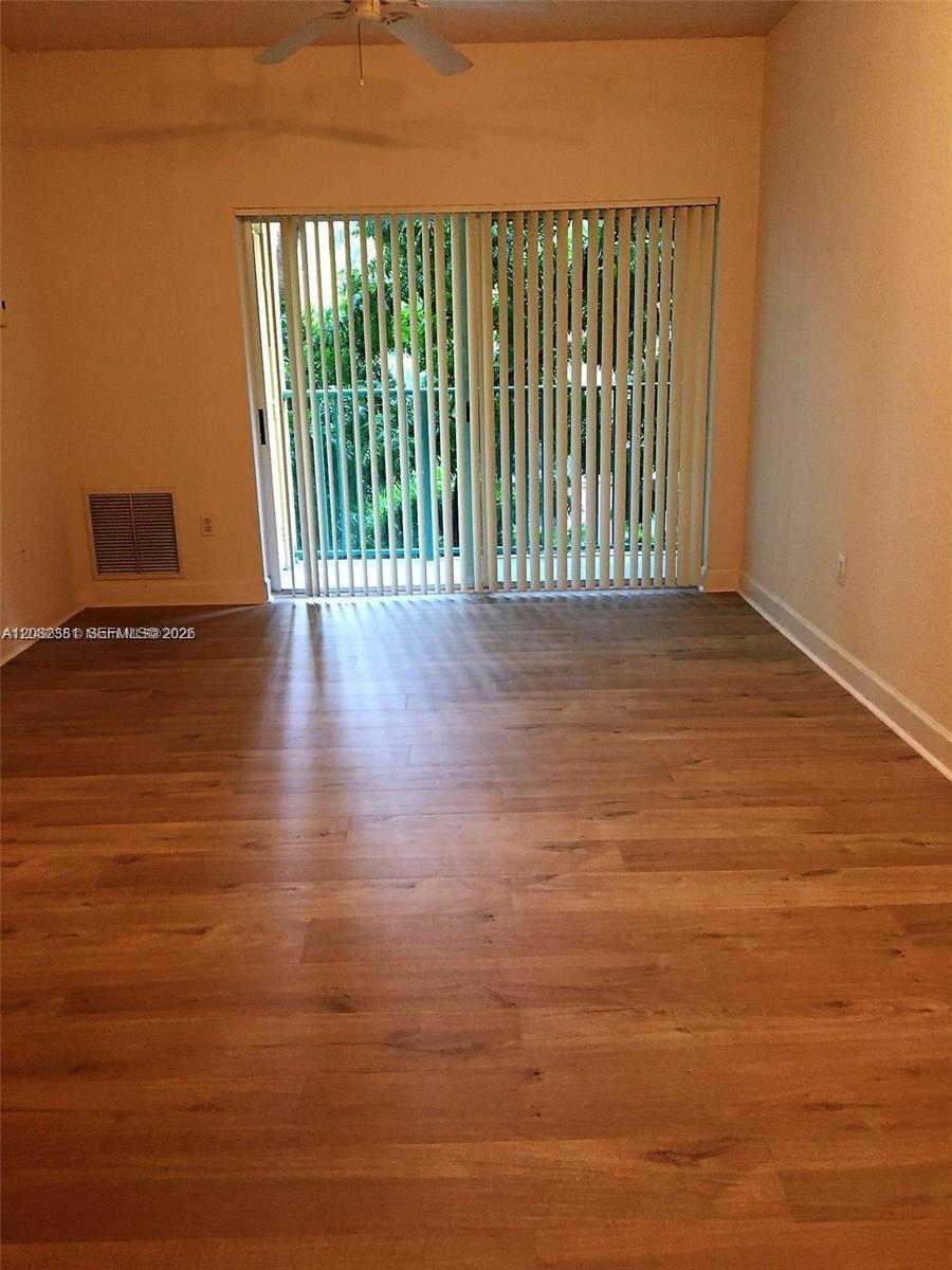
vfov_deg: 61.7
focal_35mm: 29
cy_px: 635
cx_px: 476
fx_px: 1063
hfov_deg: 48.2
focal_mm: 4.15
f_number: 2.2
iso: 125
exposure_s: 1/30
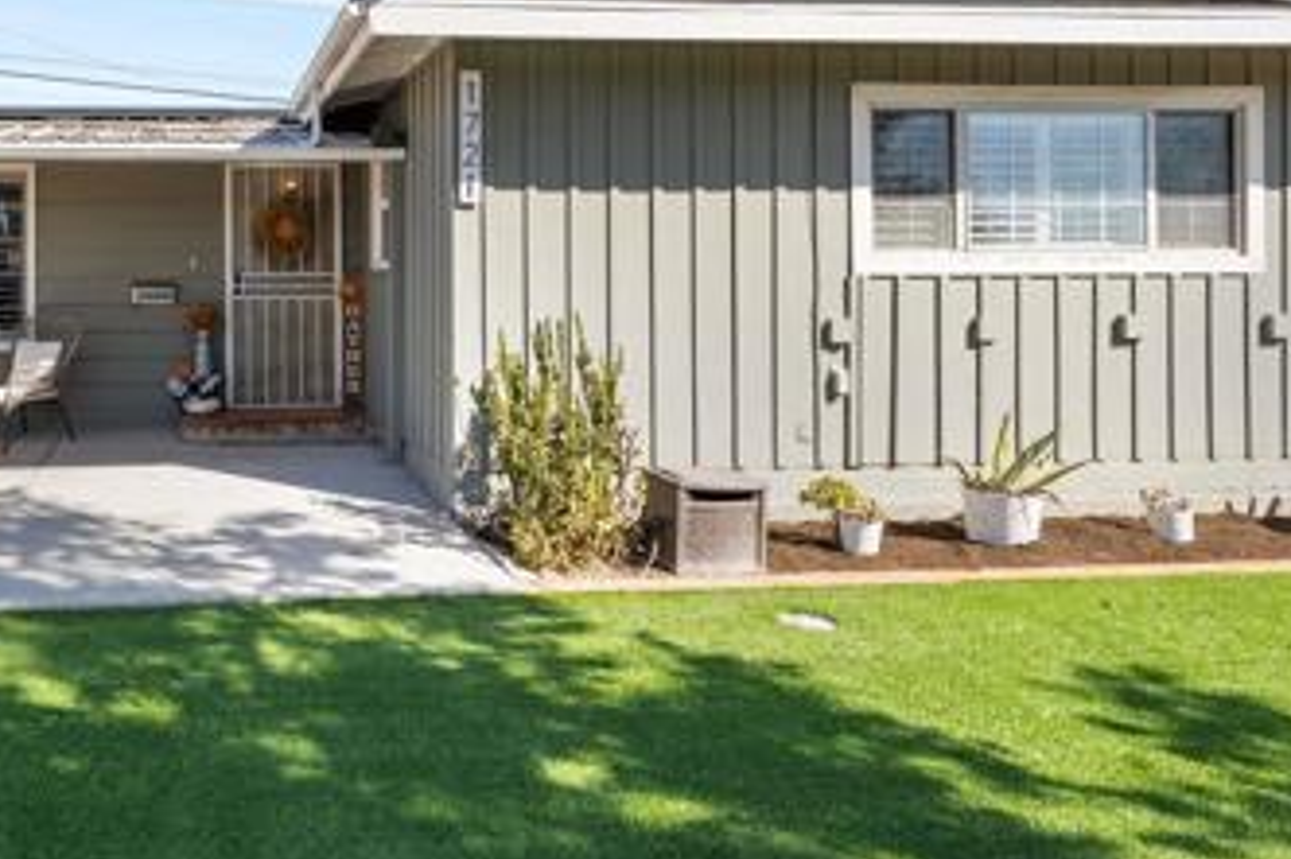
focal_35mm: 27
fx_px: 968
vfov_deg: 47.7
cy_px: 356
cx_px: 276
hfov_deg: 62.3
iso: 640
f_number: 10
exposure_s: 1/80
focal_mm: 14
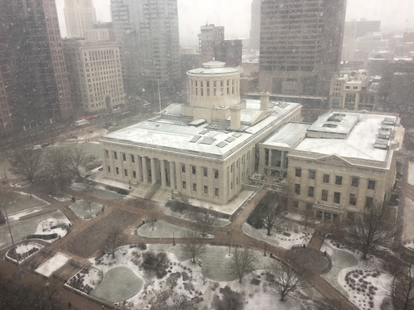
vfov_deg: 48.2
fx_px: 347
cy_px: 155
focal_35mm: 29
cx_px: 207
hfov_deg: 61.7
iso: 32
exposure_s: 1/120
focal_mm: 4.15
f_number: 2.2
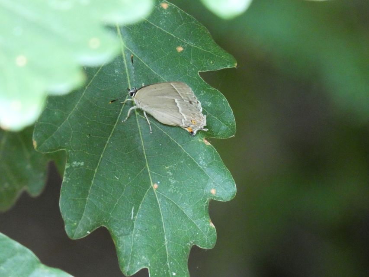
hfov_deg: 3.6
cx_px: 184
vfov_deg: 2.7
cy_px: 138
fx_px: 5853
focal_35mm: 549
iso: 1600
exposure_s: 1/25
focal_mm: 98.3
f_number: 5.6
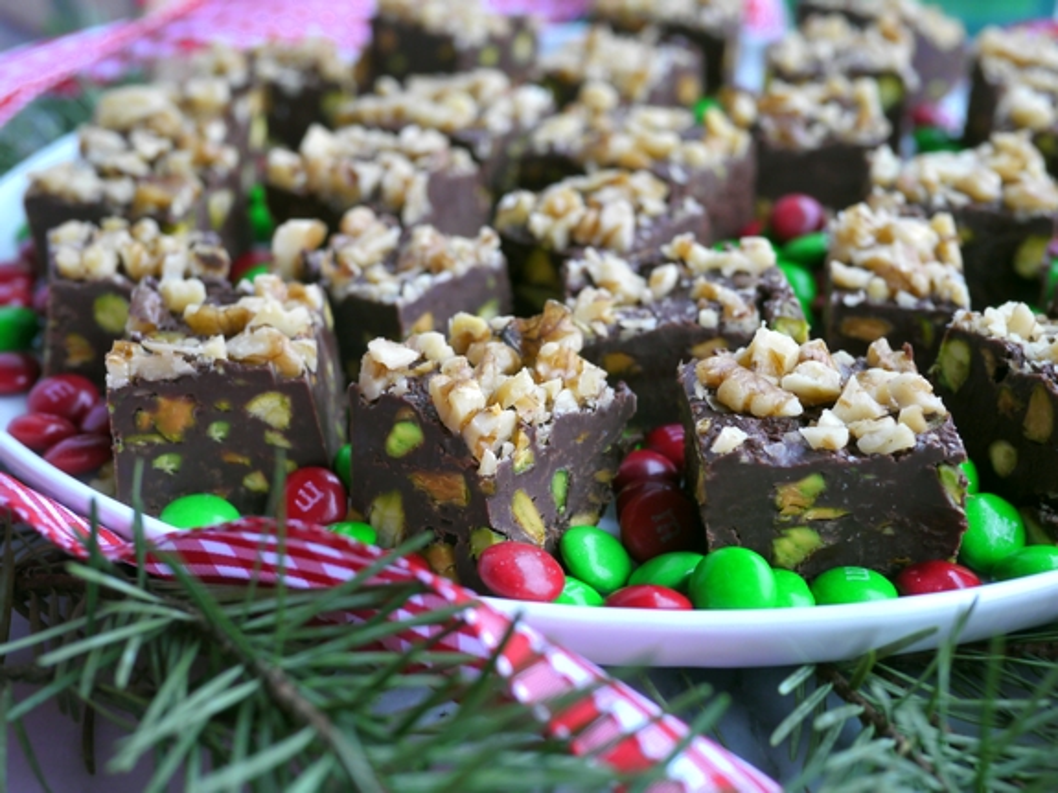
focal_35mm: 50
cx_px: 529
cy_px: 396
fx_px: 1528
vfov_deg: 29.1
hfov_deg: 38.2
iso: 400
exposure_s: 1/30
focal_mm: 25
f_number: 3.5
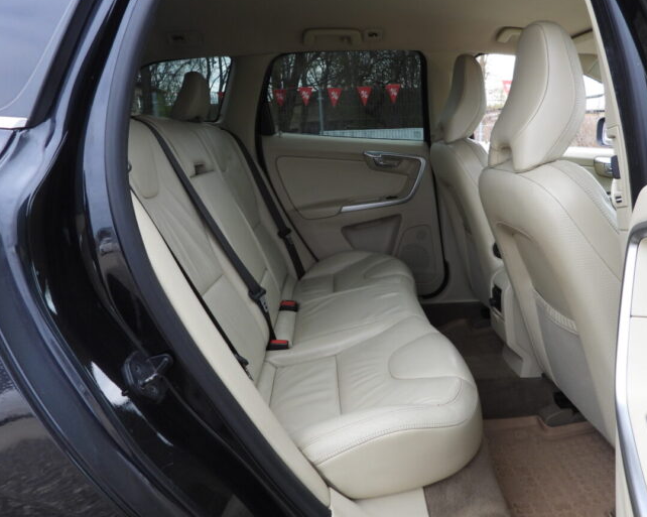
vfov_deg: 54.9
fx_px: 498
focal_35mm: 26
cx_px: 355
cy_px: 262
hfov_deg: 65.9
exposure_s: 1/200
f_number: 2.8
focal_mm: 4.3
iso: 100
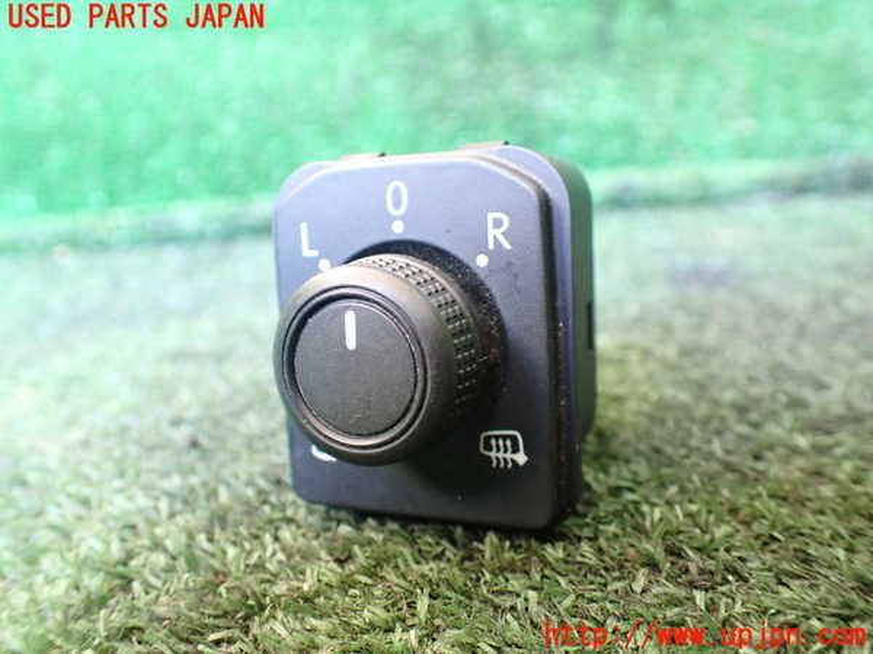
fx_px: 757
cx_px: 436
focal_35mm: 30
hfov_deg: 60.0
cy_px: 327
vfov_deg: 46.8
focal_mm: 5.4
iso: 800
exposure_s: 1/30
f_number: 2.3
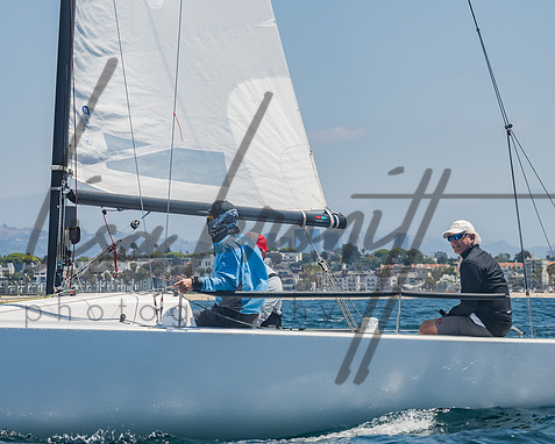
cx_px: 284
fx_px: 2810
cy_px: 223
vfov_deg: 9.0
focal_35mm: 171
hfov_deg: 11.3
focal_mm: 100
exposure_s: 1/1000
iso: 640
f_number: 13
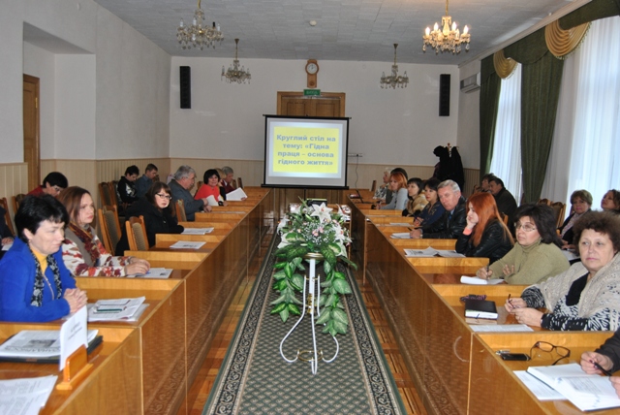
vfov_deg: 43.7
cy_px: 208
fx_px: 517
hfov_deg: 61.9
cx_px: 310
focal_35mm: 30
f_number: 3.5
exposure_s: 1/60
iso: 200
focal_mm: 20
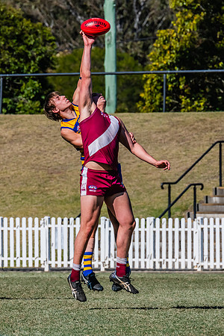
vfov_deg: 2.9
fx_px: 6625
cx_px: 107
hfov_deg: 1.9
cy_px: 184
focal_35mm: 710
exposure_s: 1/1600
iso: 800
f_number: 13
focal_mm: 420
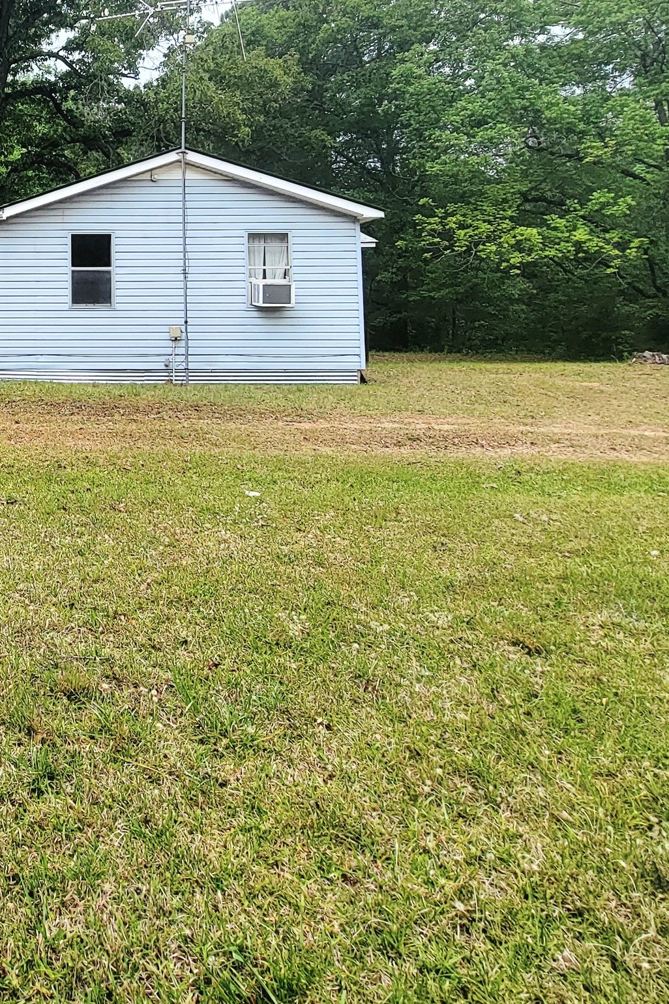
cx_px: -43
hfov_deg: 40.2
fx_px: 752
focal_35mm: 27
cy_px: 266
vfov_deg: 63.9
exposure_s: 1/357
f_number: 2.2
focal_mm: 2.2
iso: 50
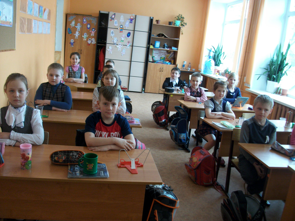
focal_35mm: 31
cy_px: 110
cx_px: 148
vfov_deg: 45.4
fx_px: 264
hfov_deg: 58.4
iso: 144
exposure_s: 1/40
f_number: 2.9
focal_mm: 5.7
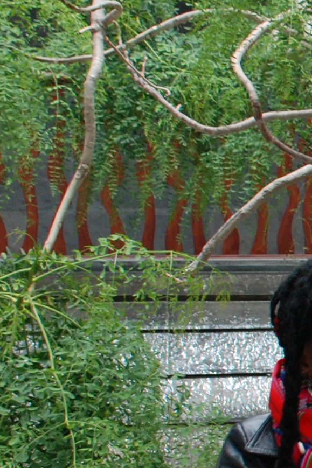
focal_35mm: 174
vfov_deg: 11.8
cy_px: 297
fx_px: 2263
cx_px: 922
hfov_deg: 7.1
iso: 320
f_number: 4
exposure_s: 1/800
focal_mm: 26
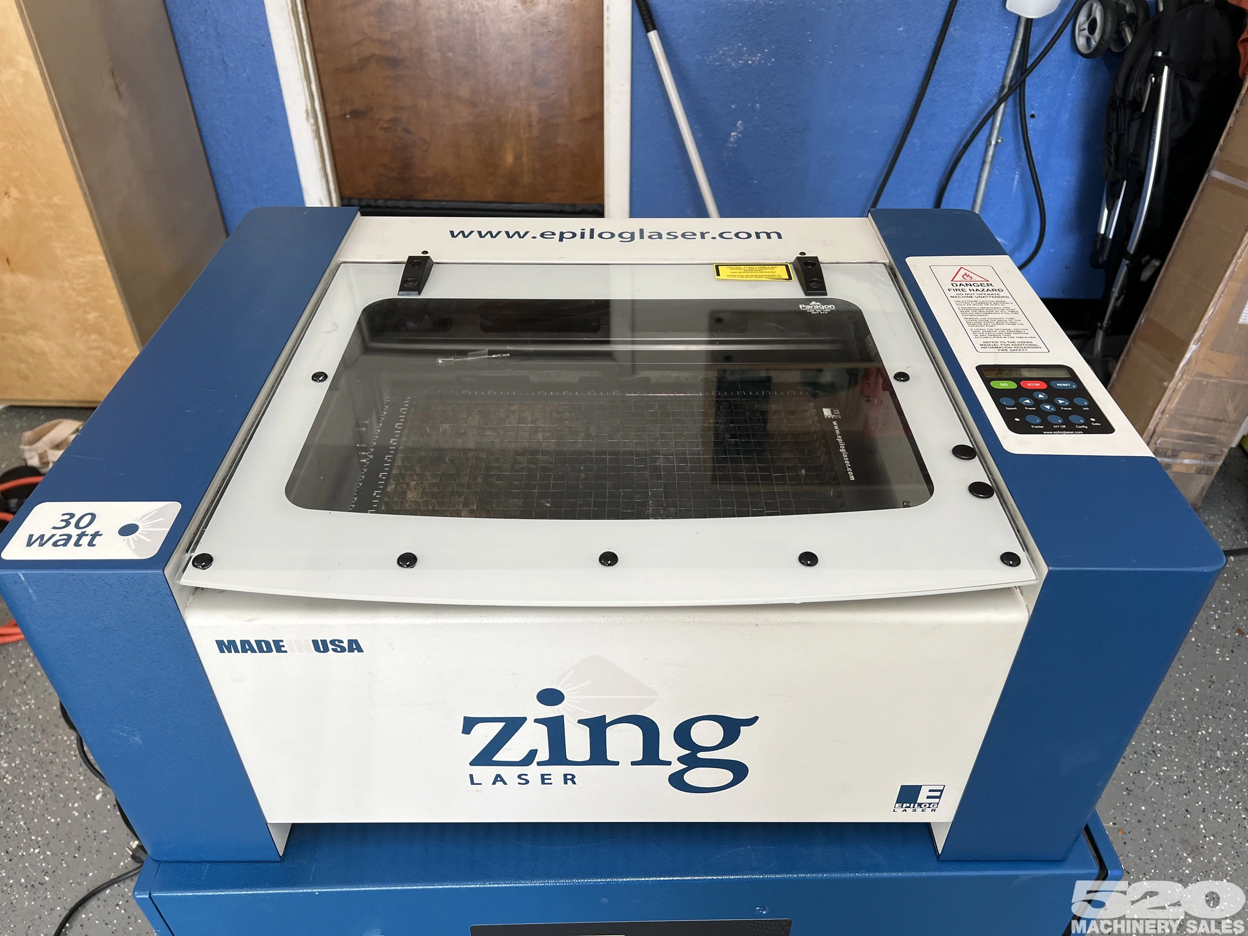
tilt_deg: -37.7
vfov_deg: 53.1
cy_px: 468
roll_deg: -0.2
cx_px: 624
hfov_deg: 67.3
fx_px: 937
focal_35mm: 26
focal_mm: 5.7
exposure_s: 1/120
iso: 80
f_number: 1.5
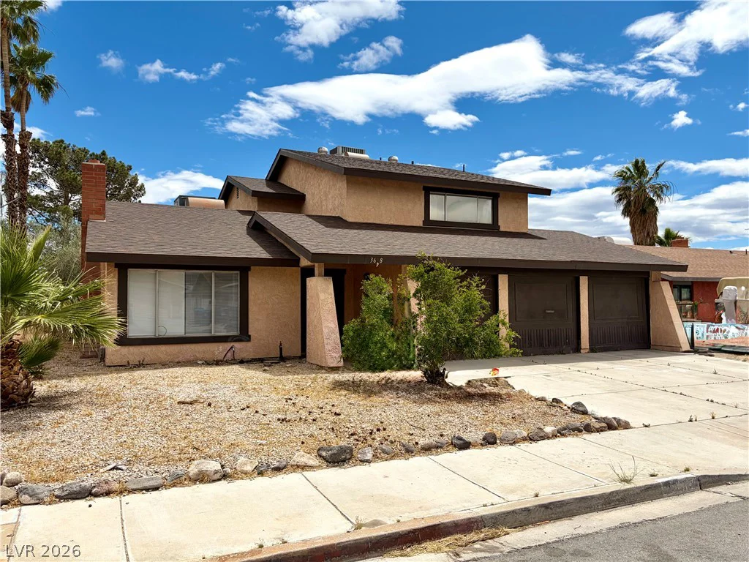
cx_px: 374
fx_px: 563
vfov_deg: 53.1
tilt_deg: +1.7
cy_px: 281
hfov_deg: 67.3
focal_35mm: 26
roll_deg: +1.3
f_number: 1.6
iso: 50
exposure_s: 1/6993
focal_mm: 5.96
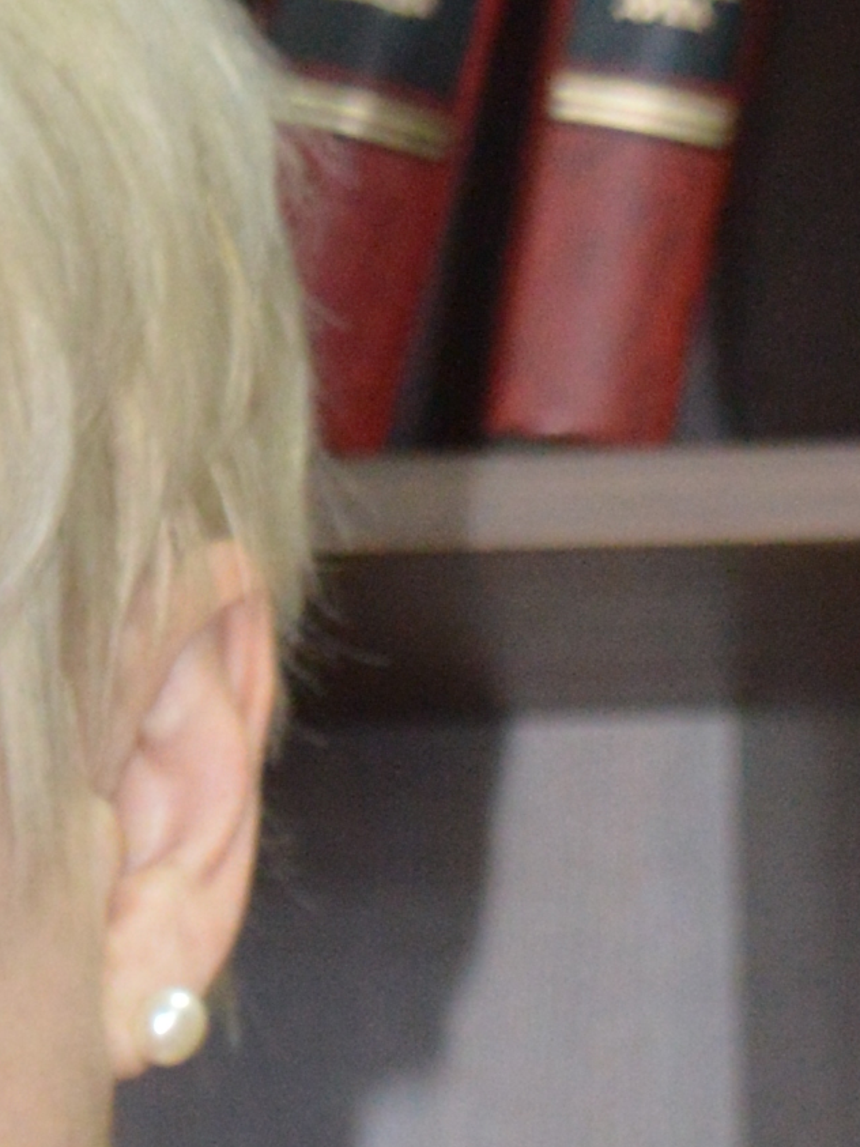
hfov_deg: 3.4
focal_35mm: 432
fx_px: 14314
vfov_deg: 4.5
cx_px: -450
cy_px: 2746
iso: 800
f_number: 5
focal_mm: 42
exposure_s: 1/60
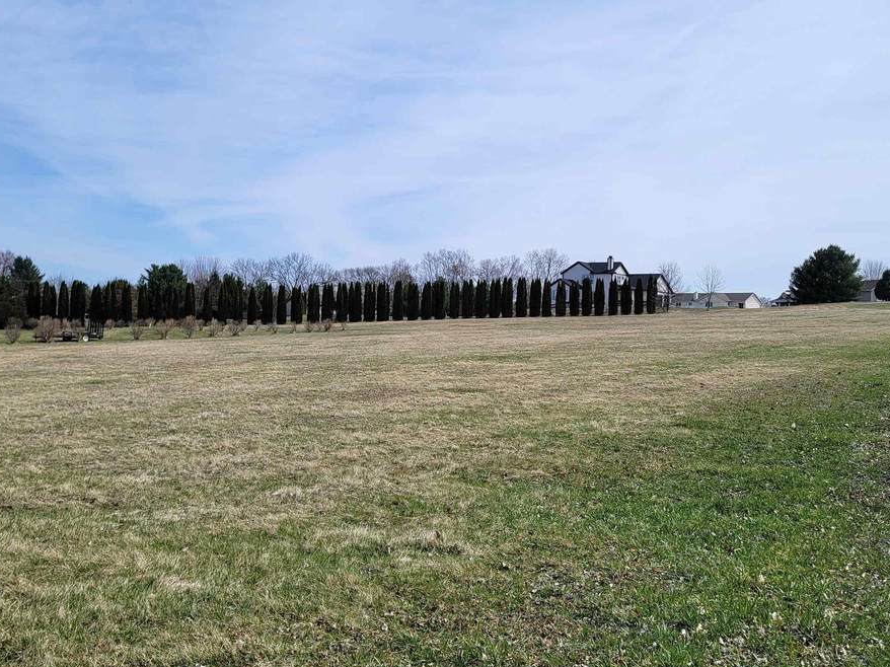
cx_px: 491
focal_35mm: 35
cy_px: 308
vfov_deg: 40.7
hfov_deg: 52.5
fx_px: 900
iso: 16
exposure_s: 1/1756
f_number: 1.8
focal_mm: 6.7
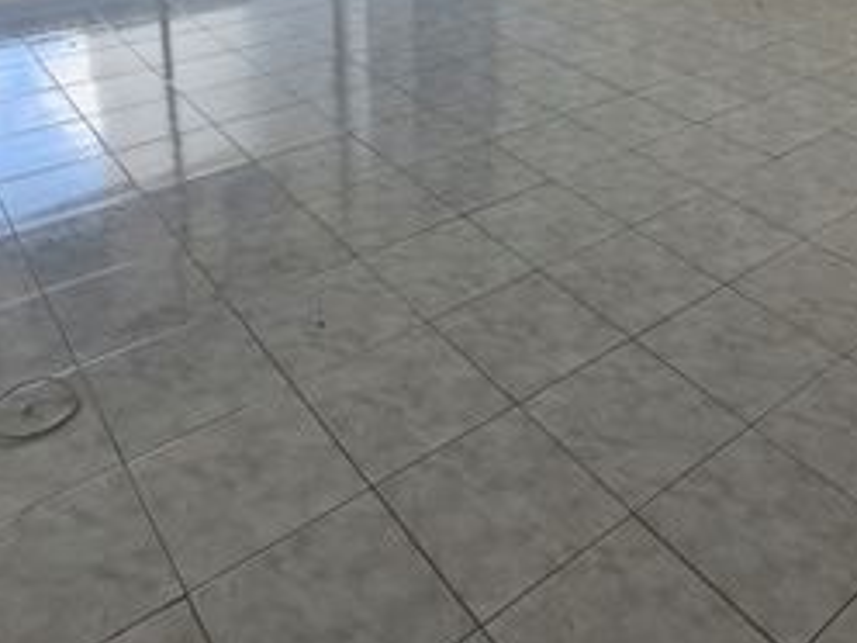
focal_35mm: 35
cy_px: -55
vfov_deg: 35.2
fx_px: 867
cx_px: 537
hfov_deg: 52.1
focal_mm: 1.74
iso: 50
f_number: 2.2
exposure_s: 1/120
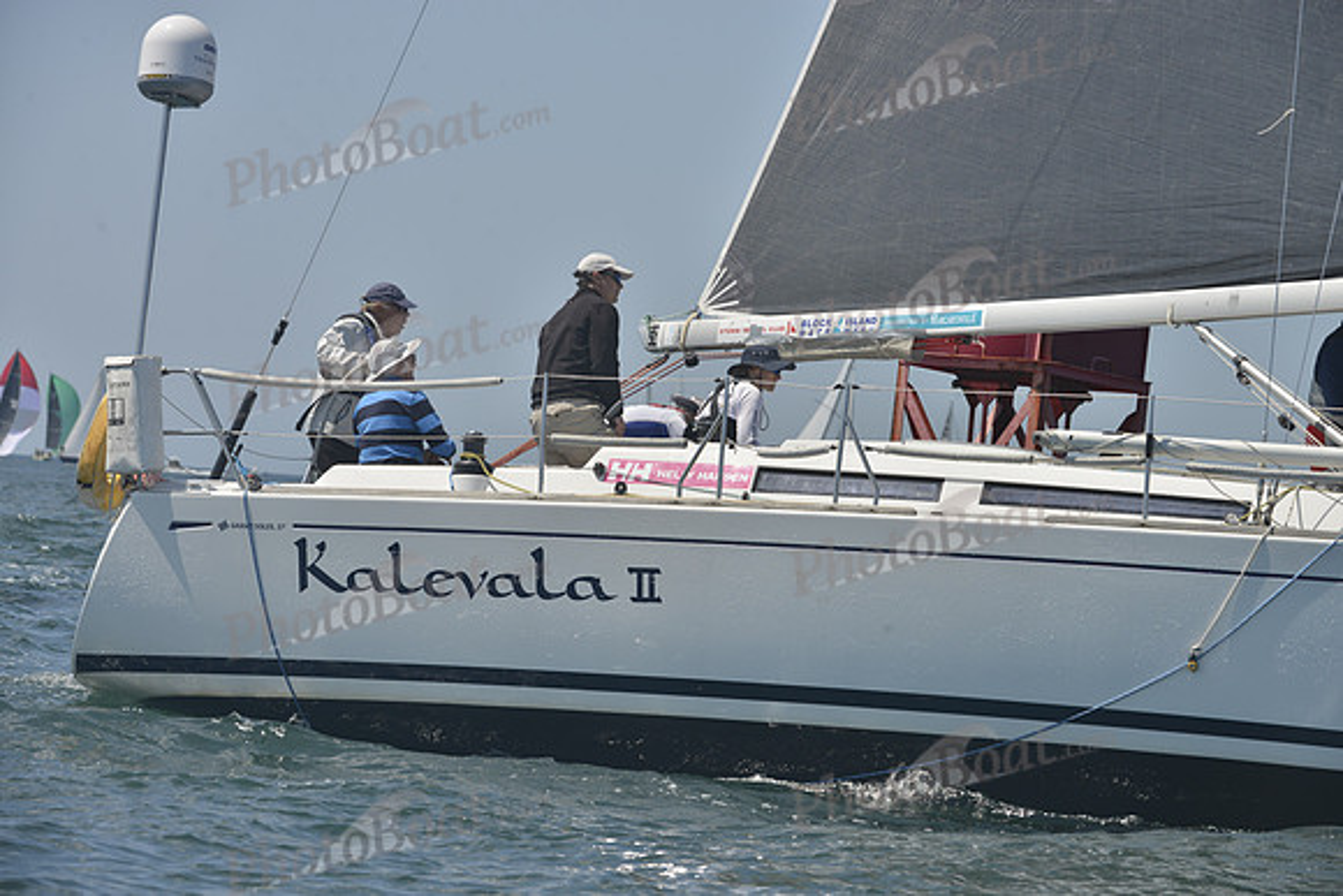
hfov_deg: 10.3
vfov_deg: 6.9
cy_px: 448
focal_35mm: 200
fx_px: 7463
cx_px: 672
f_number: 10
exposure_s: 1/800
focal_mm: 200
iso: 280
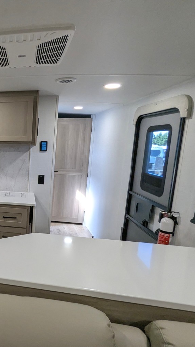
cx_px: -25
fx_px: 221
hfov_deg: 38.4
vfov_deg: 76.3
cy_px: 176
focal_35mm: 24
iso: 238
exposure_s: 1/151
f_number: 2.2
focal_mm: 2.35
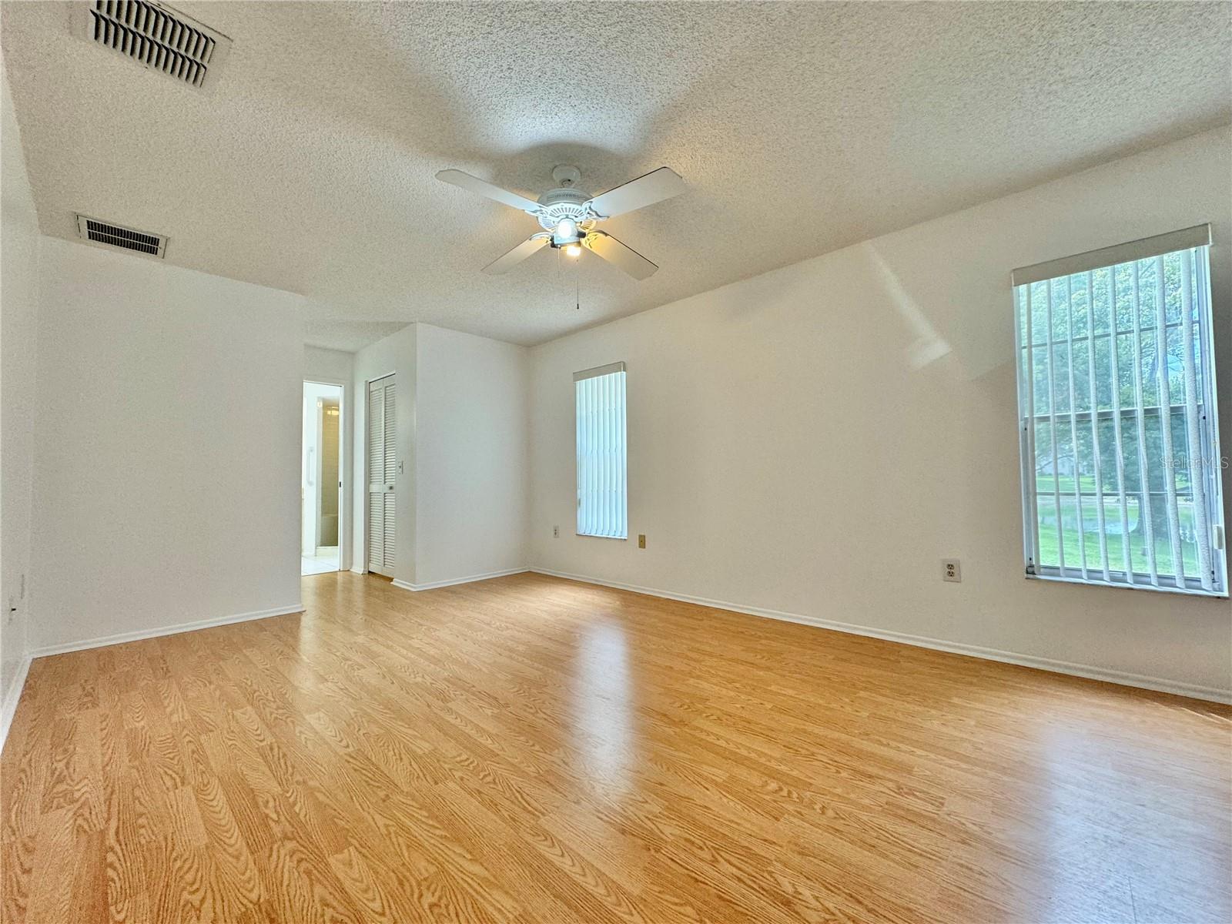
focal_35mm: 14
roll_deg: +0.6
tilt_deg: +2.2
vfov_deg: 85.7
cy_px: 462
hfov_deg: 102.1
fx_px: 498
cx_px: 616
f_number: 2.2
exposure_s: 1/120
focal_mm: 2.22
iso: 125
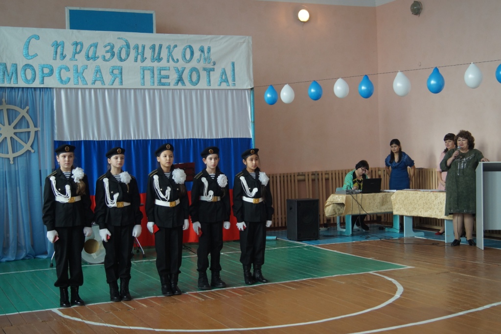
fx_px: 730
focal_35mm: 52
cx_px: 250
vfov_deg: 25.7
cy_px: 167
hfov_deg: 37.9
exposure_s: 1/160
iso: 500
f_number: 4.5
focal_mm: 35
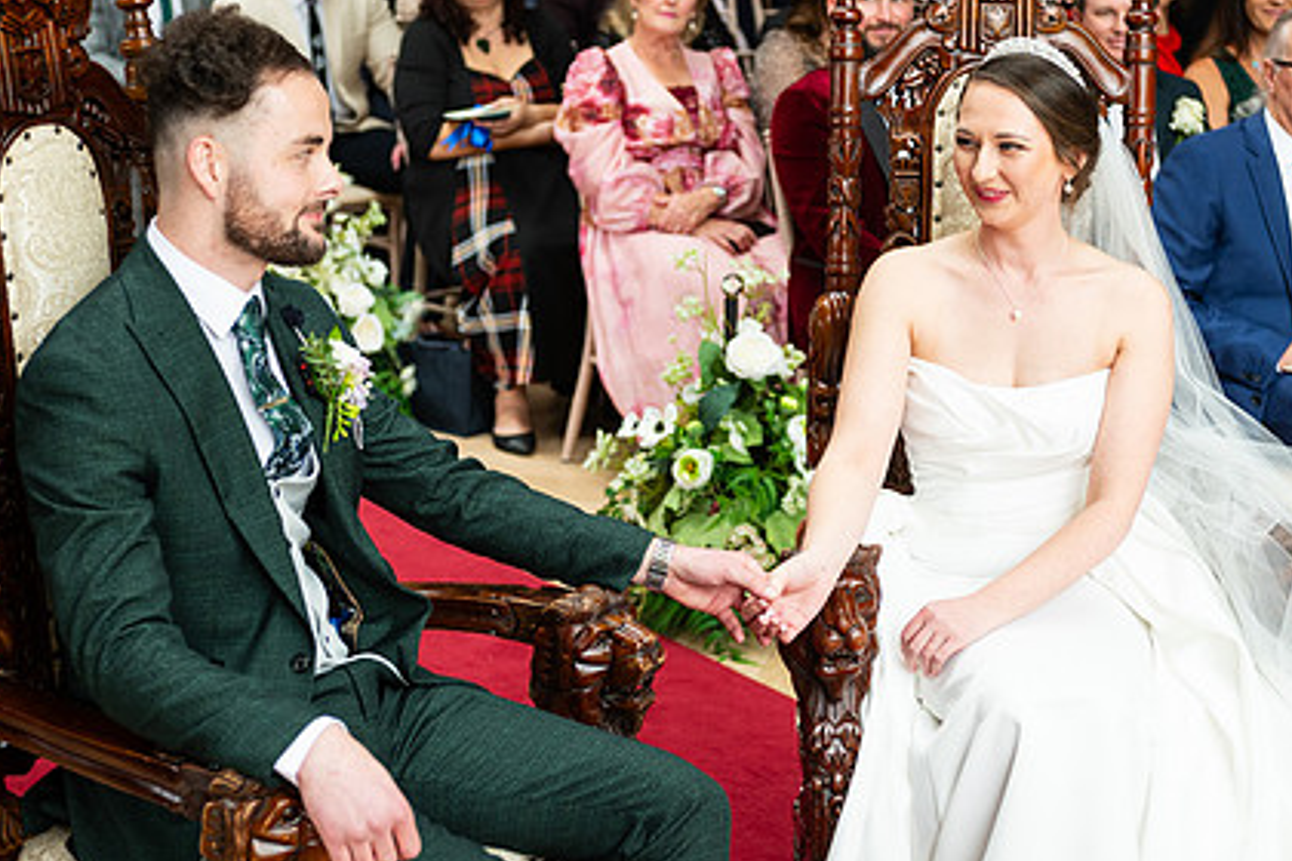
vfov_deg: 17.9
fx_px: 2727
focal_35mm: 76
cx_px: 698
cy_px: 358
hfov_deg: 26.6
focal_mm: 55
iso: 400
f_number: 3.5
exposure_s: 1/200
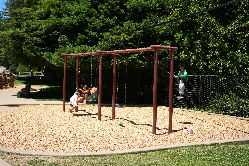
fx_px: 346
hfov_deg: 39.6
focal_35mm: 50
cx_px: 124
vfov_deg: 27.0
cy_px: 83
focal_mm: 50
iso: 800
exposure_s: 1/3200
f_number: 4.5
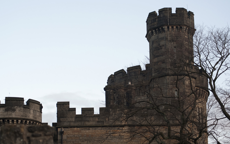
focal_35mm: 88
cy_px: 68
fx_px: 552
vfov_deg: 14.8
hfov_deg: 23.5
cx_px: 103
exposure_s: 1/125
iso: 200
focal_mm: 70
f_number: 5.6
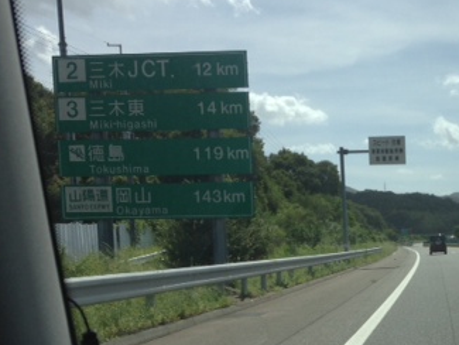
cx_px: 383
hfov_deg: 29.0
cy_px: 335
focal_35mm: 65
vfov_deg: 21.9
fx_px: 862
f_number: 2.4
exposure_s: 1/1869
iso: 50
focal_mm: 4.13
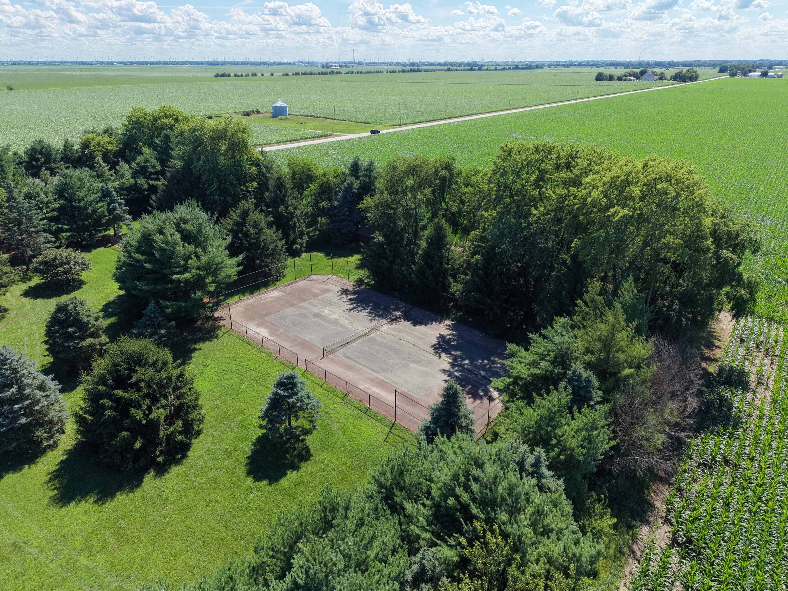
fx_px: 546
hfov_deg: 71.6
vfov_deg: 56.8
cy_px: 296
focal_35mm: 24
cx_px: 394
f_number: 1.8
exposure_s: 1/5000
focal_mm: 8.67
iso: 400
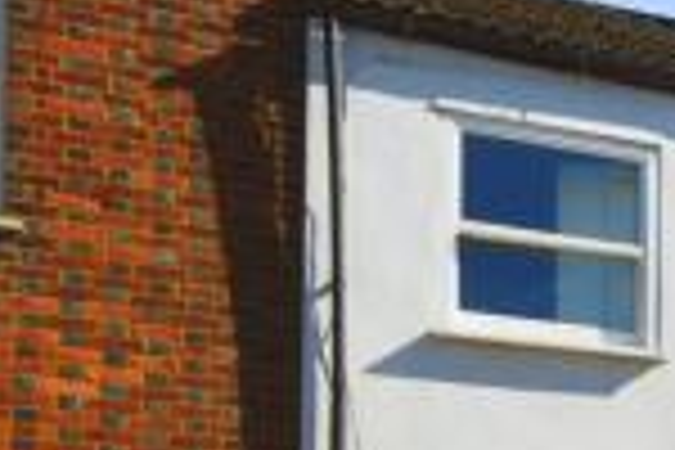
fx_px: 1342
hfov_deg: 22.3
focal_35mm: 72
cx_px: 1058
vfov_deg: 19.0
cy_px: 187
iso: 320
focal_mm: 15
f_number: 11
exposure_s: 1/500
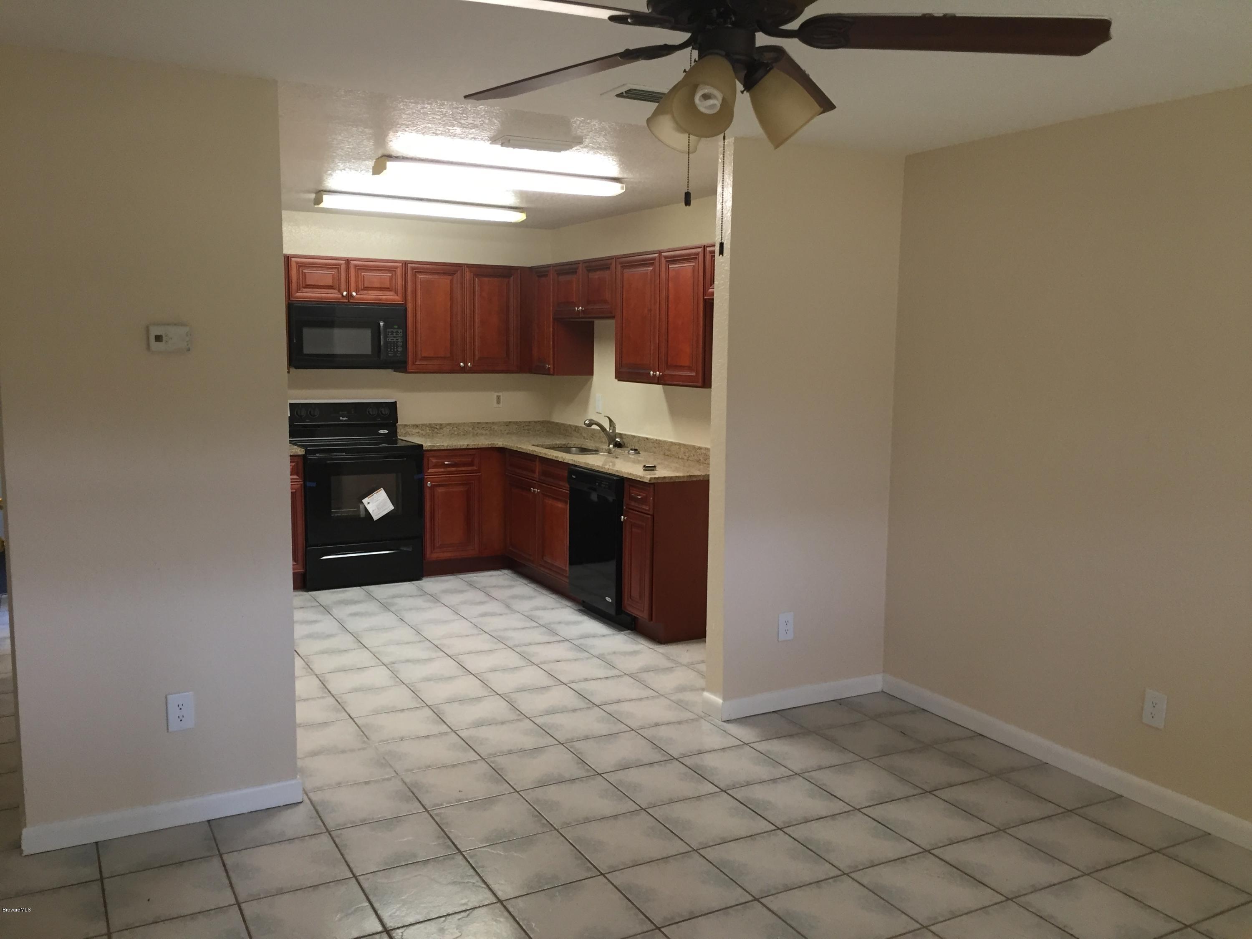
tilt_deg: -7.6
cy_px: 470
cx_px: 626
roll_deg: -0.9
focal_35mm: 29
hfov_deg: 61.7
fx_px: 1049
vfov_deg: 48.2
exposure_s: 1/30
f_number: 2.2
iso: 100
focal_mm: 4.15
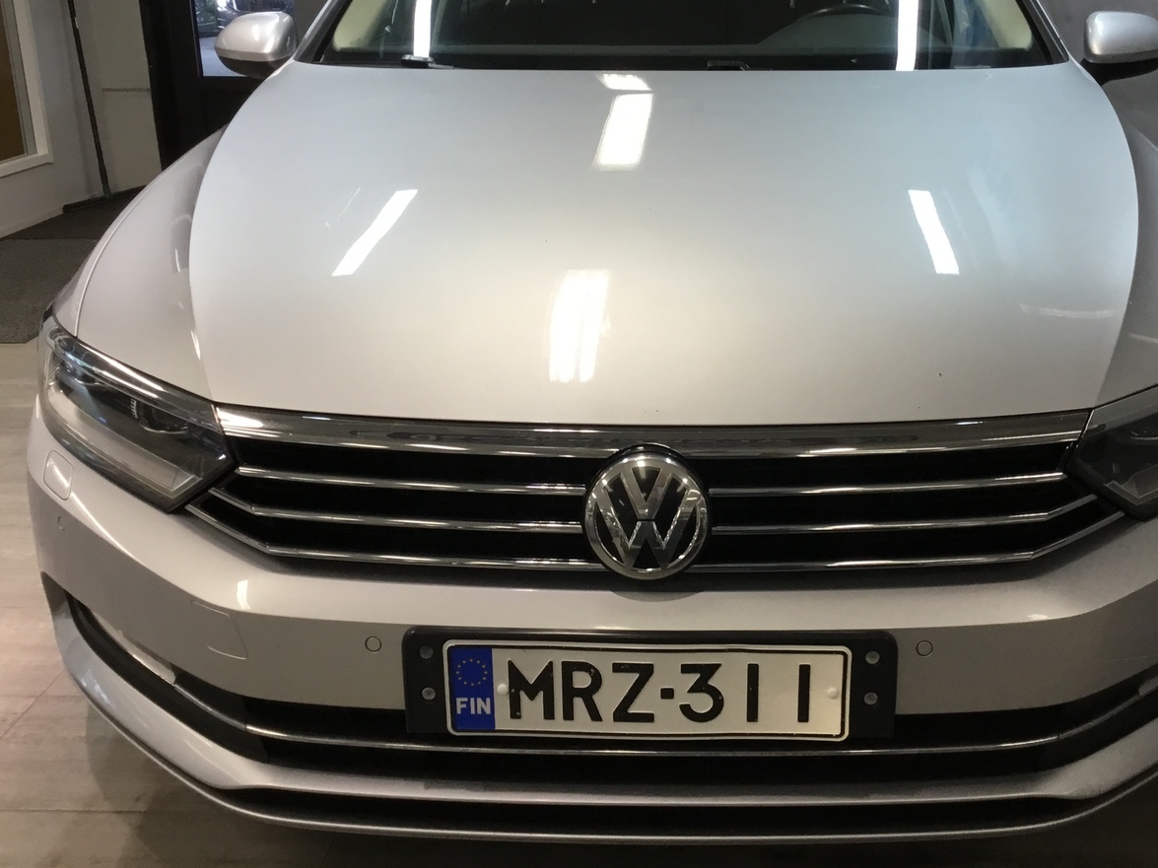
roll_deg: +1.6
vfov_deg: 37.6
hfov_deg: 48.7
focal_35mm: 38
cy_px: 366
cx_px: 684
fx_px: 1271
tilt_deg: -19.8
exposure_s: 1/33
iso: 32
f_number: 2.4
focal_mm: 3.3
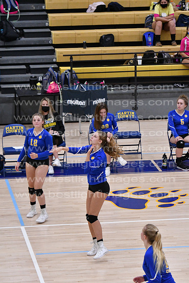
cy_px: 142
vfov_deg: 11.2
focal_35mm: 183
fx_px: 1440
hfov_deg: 7.5
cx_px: 94
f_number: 3.2
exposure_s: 1/1250
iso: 6400
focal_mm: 122
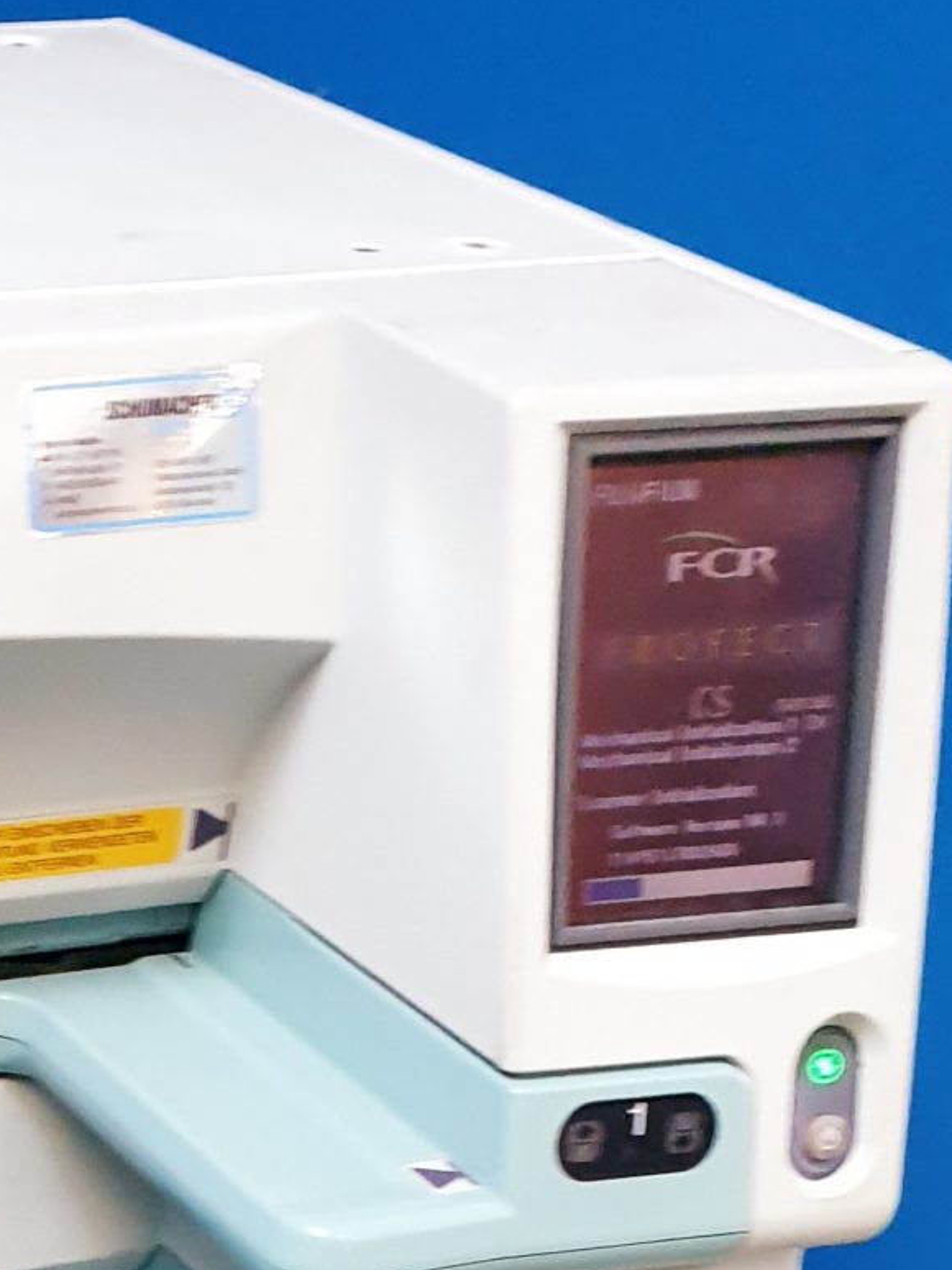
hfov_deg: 15.7
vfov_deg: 19.3
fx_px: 3155
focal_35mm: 86
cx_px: -506
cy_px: 2012
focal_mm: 4.3
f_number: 2.4
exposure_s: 1/50
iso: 200
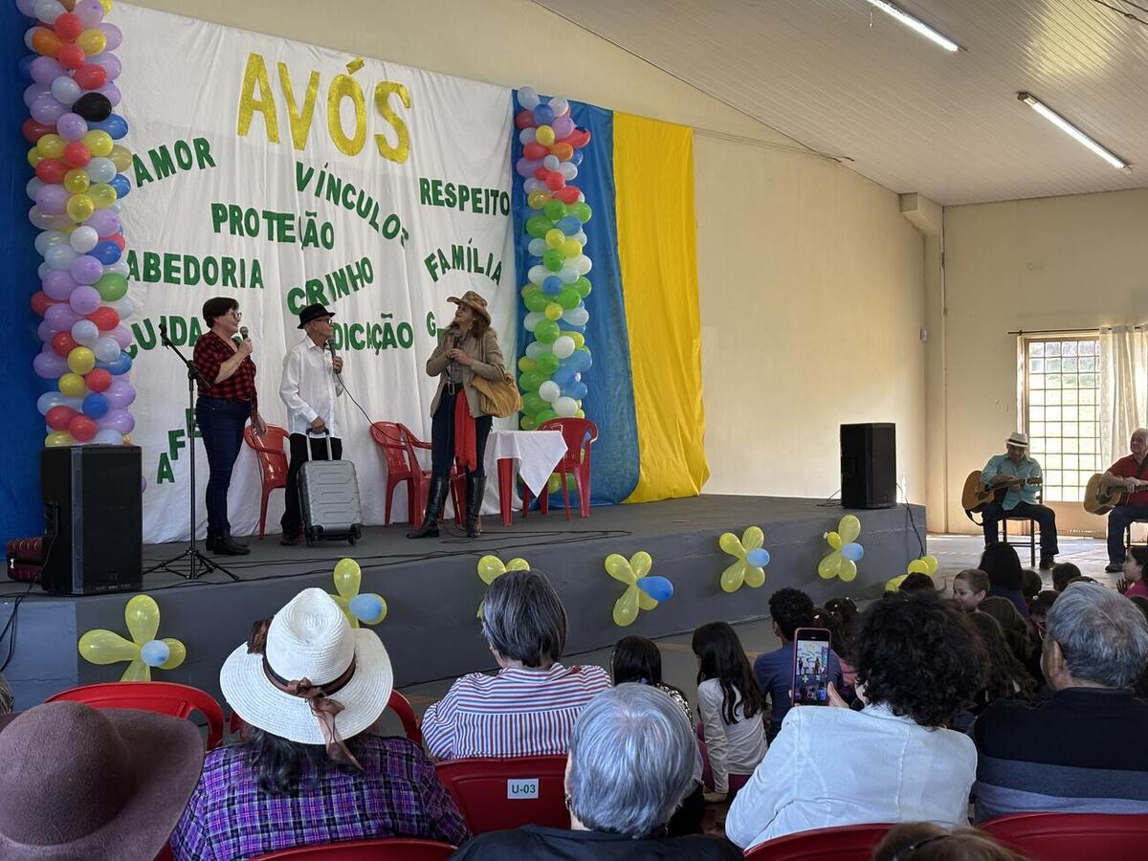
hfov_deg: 36.8
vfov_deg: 28.0
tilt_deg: -0.5
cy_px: 430
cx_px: 574
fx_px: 1725
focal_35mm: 52
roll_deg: +1.2
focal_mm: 5.96
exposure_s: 1/60
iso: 80
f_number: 1.6
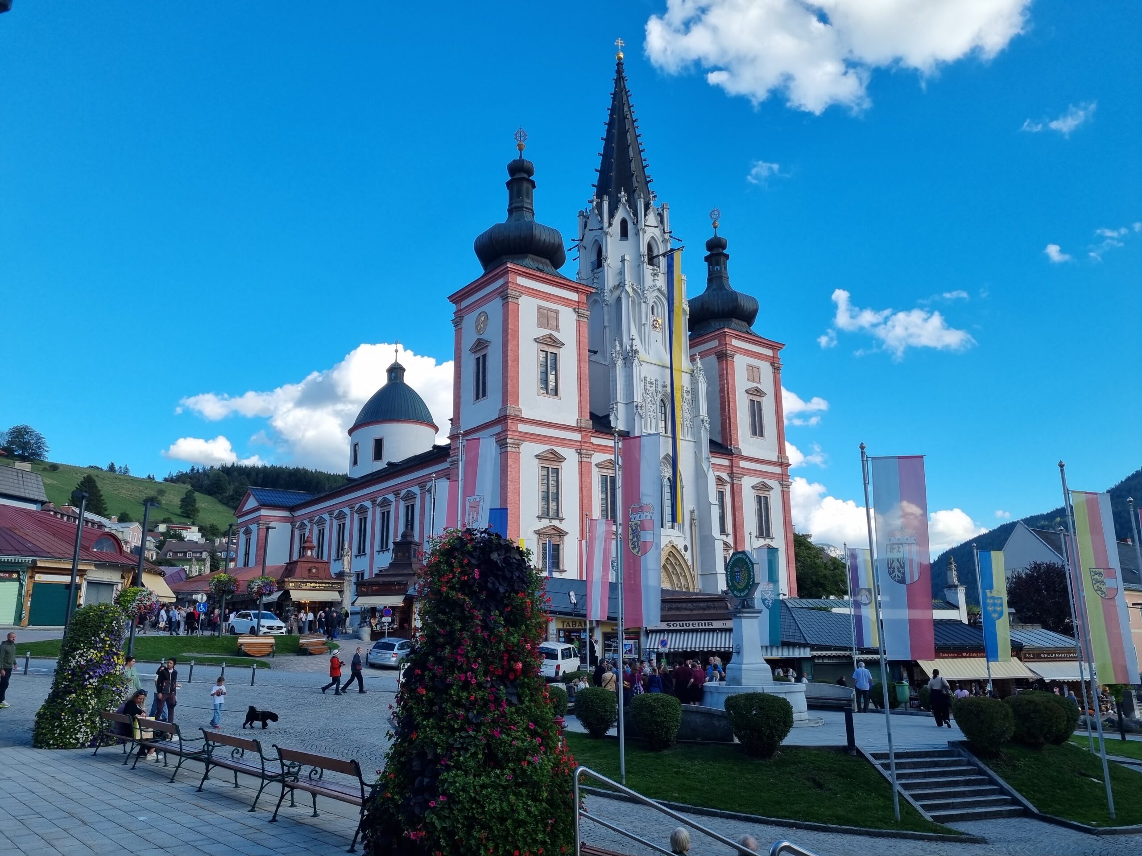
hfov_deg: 67.3
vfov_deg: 53.1
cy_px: 428
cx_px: 571
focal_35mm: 26
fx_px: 858
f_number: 1.8
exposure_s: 1/1297
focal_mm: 5.4
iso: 50
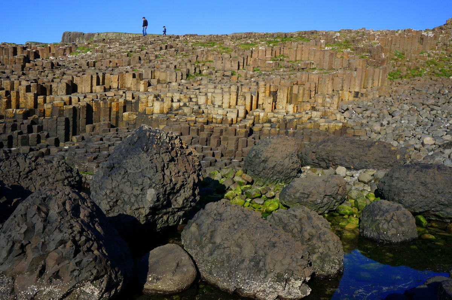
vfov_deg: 43.5
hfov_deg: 62.0
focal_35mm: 30
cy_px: 150
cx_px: 226
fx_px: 376
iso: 100
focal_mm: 20
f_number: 13
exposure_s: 1/100
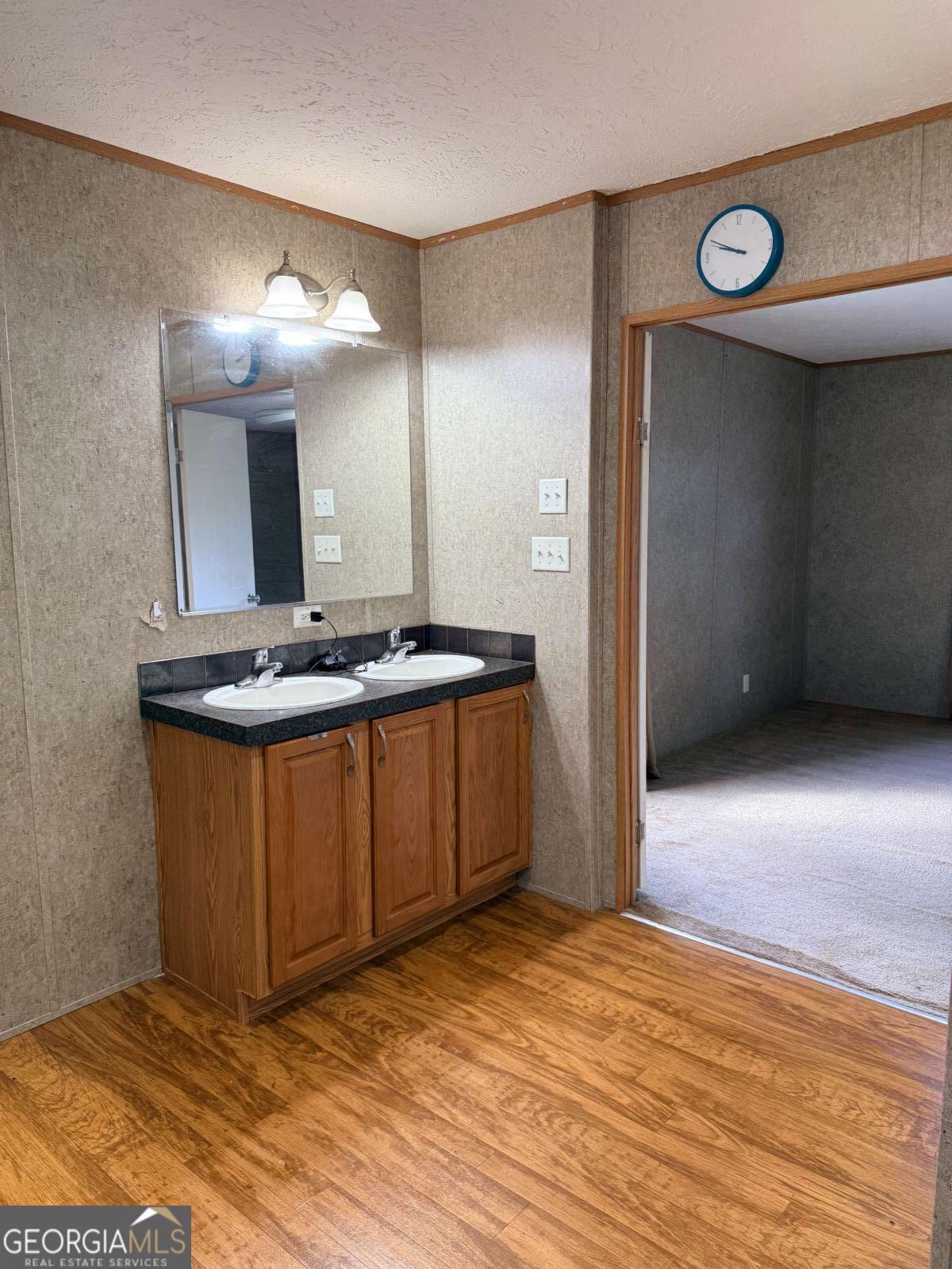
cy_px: 634
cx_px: 476
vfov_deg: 71.6
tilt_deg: -6.9
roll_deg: +0.1
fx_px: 880
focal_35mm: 24
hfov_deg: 56.8
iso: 125
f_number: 1.78
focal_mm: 6.76
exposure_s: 1/60
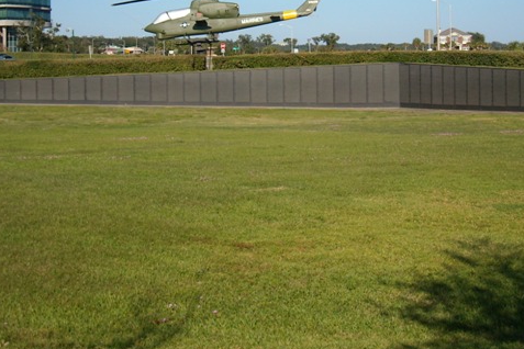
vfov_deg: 22.0
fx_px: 888
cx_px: 254
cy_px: 78
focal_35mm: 61
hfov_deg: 32.9
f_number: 5.6
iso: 64
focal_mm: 5.7
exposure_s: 1/384
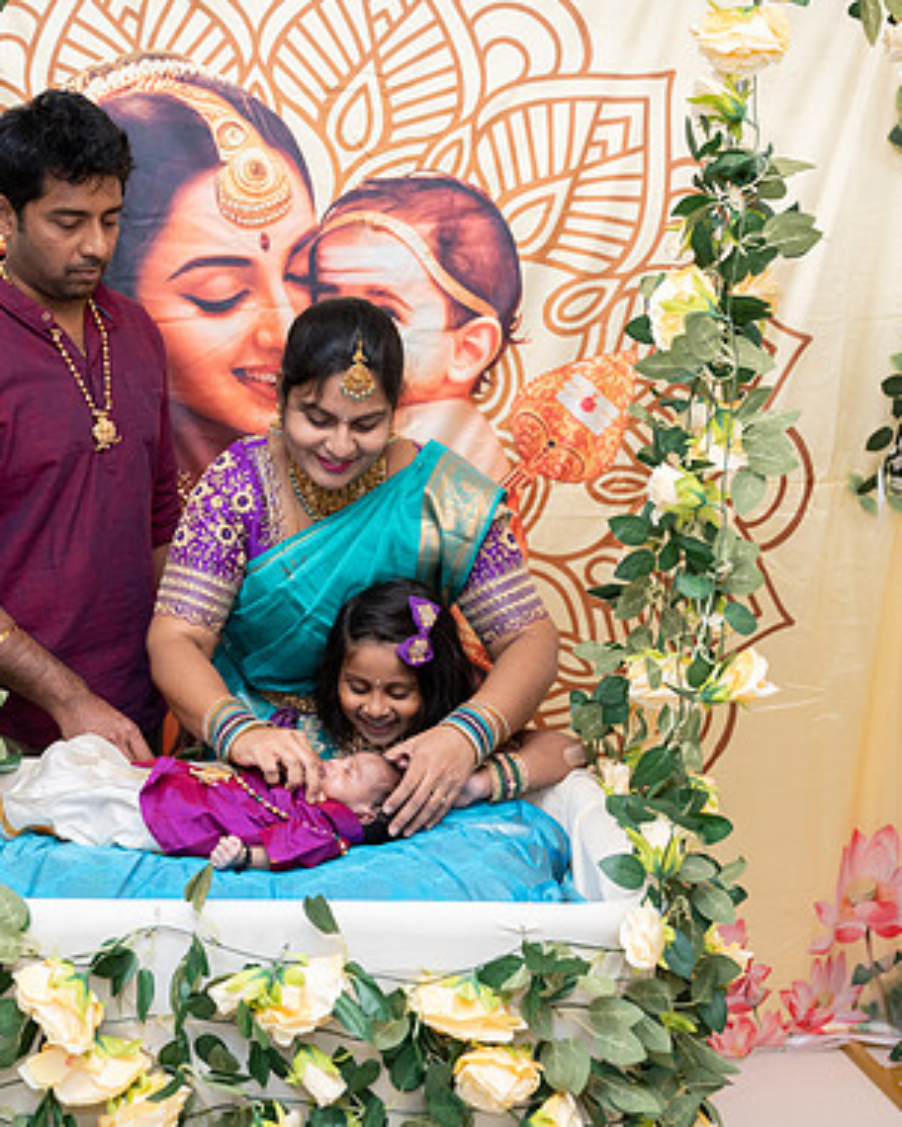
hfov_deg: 34.4
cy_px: 559
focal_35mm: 43
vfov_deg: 42.9
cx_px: 261
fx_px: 1435
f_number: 3.5
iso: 500
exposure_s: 1/200
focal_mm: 30
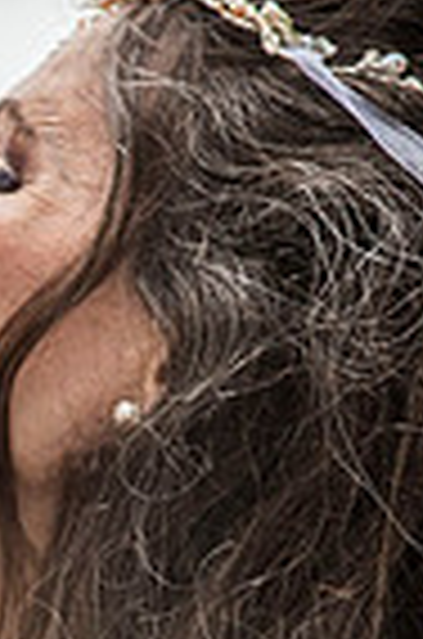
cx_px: -198
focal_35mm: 635
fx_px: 11246
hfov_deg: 2.2
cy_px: 742
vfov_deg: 3.3
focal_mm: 200
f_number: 5
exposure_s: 1/200
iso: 160
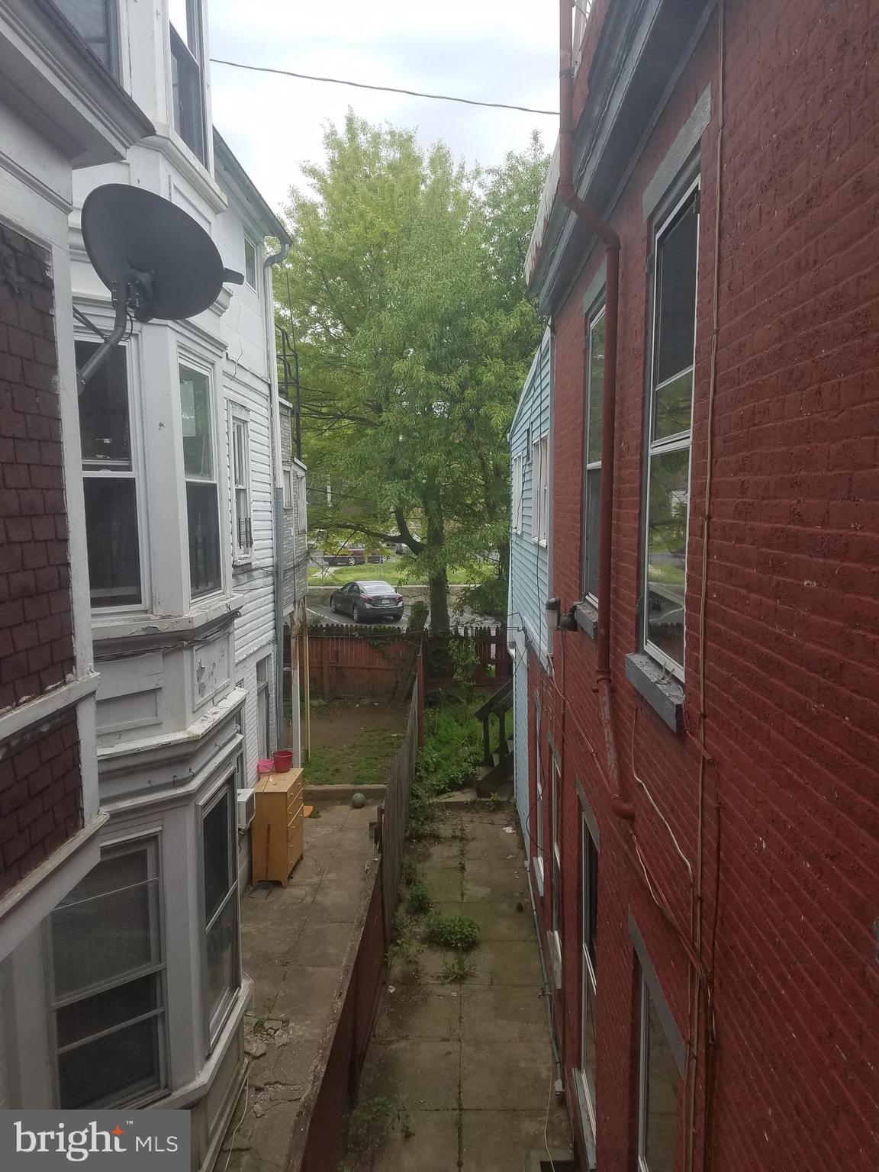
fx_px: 880
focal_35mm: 26
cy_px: 586
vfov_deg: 67.3
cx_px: 440
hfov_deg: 53.1
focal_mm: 4.2
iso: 50
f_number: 1.7
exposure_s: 1/381
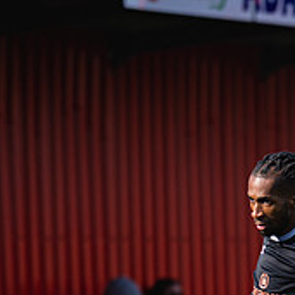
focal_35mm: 602
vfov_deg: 2.9
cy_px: 373
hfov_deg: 2.9
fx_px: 5804
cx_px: 364
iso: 100
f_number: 1.8
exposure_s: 1/2500
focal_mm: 135
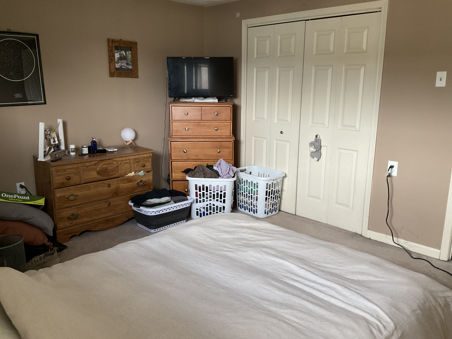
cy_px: 170
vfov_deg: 48.2
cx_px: 226
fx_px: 379
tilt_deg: -13.3
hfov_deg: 61.7
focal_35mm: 29
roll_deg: -0.6
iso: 160
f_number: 1.8
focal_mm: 3
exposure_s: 1/60
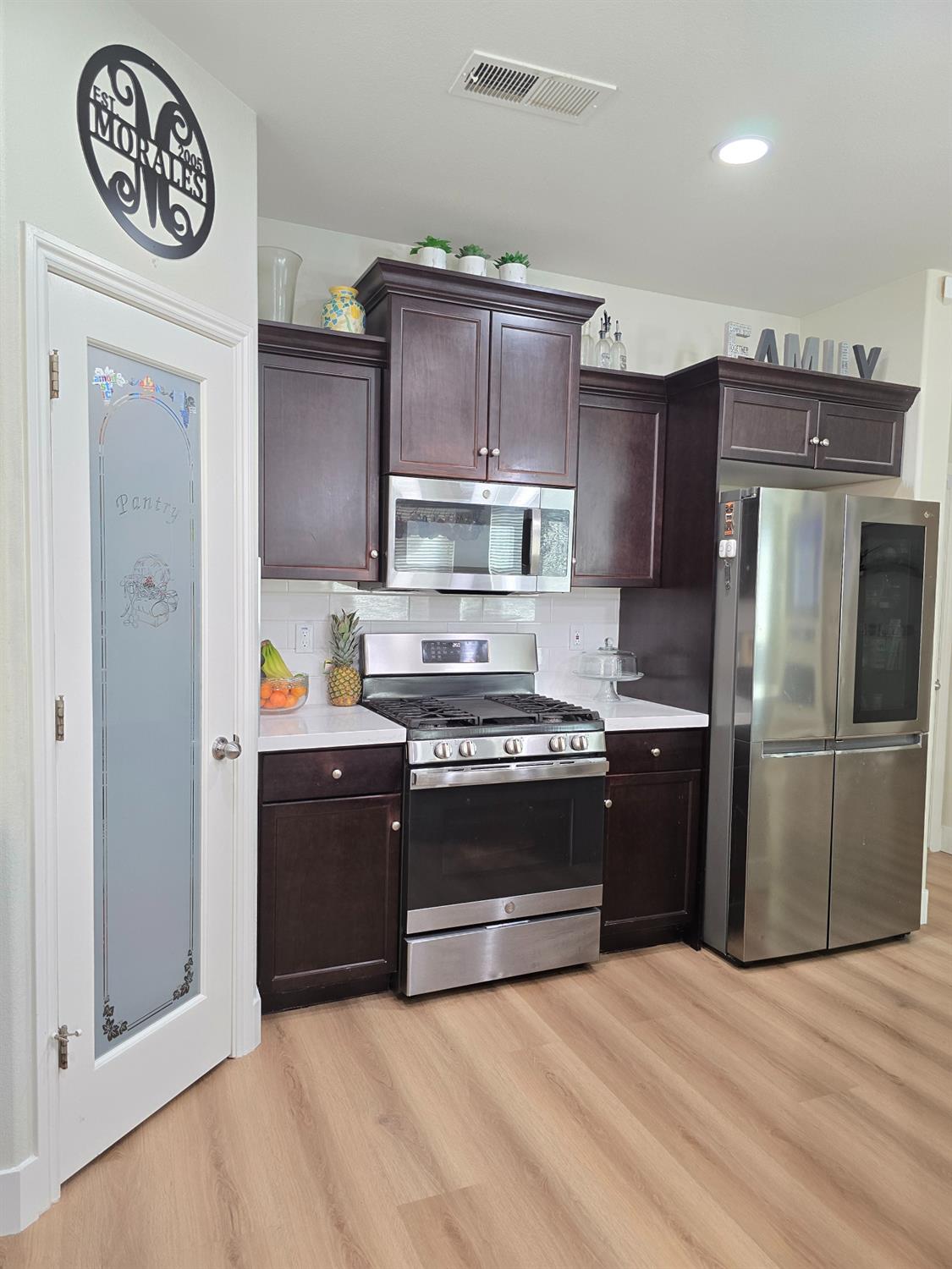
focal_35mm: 23
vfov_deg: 73.9
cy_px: 634
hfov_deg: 58.9
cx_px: 476
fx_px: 843
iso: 320
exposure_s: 1/120
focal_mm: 6.3
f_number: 1.7
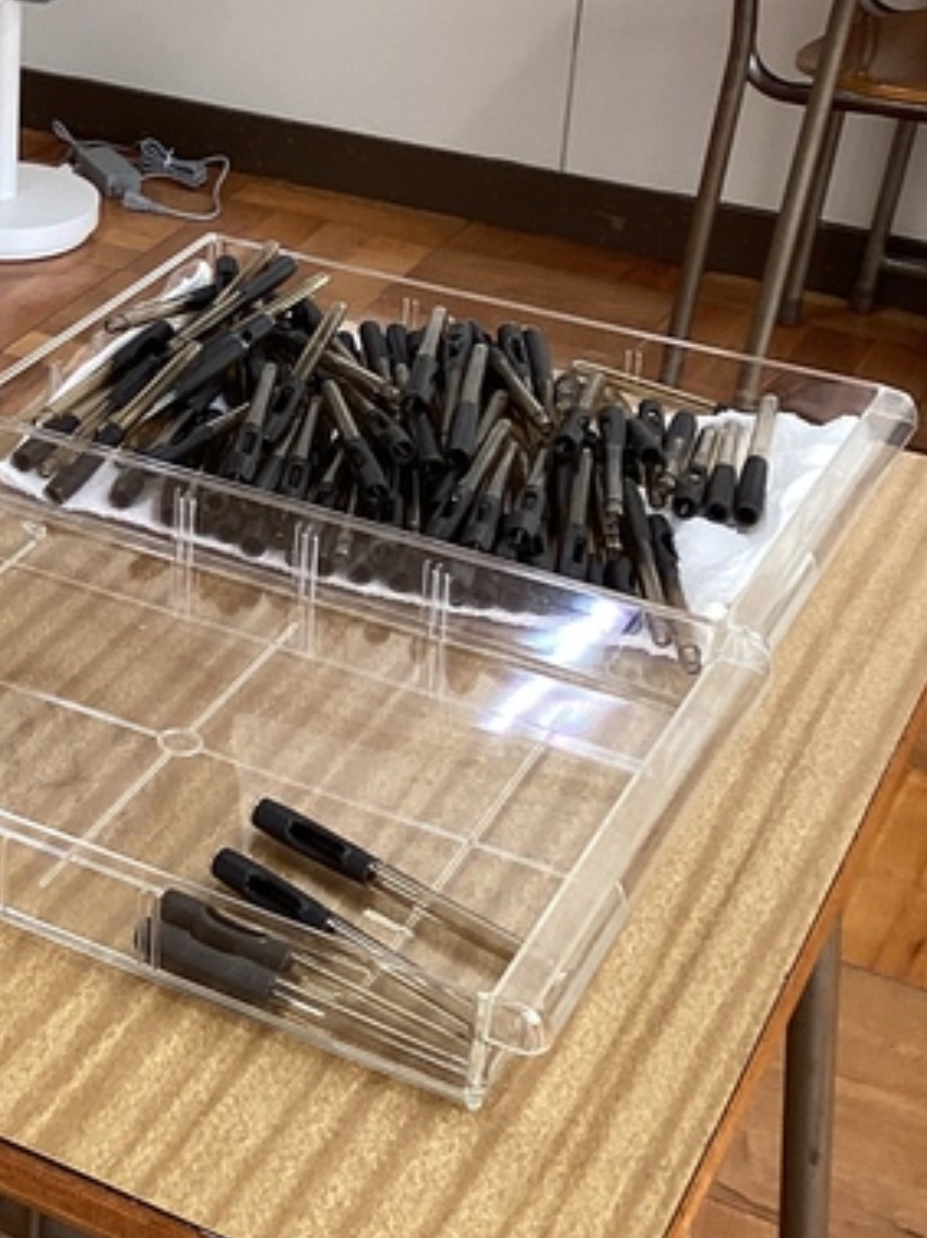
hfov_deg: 20.0
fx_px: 2502
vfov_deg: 27.0
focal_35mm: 70
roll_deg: -1.7
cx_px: -108
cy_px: 175
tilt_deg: -20.9
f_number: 2.4
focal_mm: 3.3
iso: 50
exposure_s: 1/50
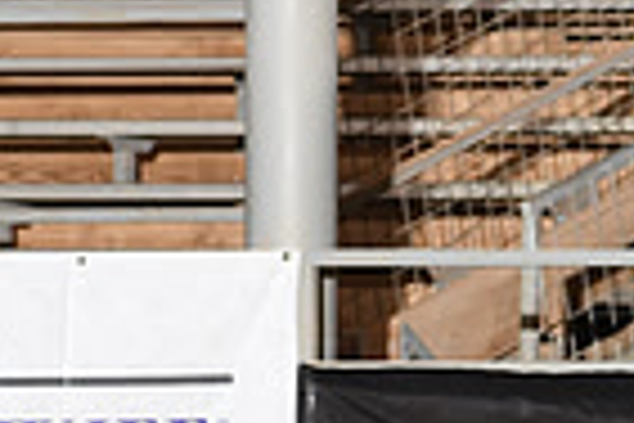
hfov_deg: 2.3
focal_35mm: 907
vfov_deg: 1.5
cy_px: 799
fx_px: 15972
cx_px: 1214
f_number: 5.6
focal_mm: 220
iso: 1000
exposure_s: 1/250
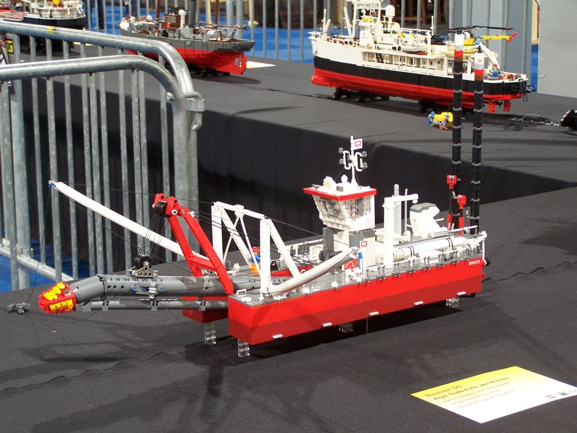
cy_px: 216
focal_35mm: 82
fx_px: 1367
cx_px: 288
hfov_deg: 23.8
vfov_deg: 18.0
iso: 80
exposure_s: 1/2
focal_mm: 13.7
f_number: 3.2
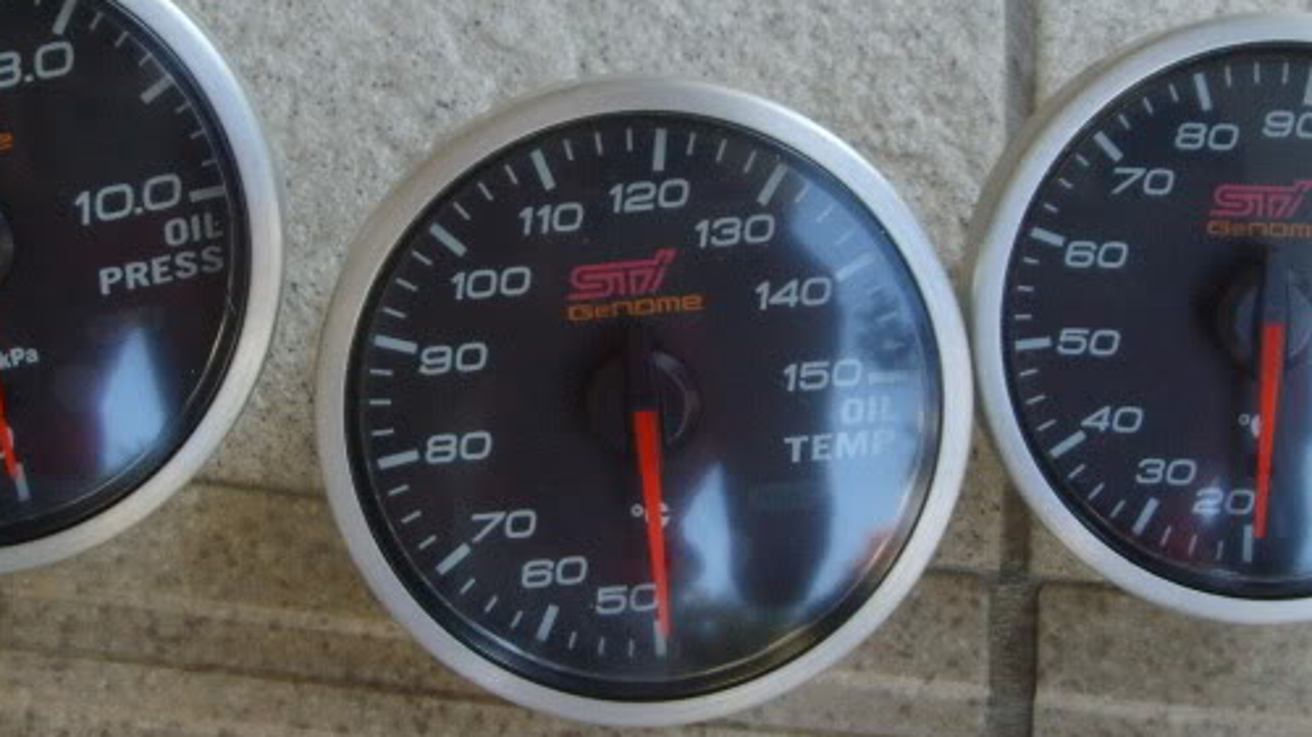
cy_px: 338
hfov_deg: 31.0
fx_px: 2365
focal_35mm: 68
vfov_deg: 17.7
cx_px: 601
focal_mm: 6.6
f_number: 3.5
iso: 152
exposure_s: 1/90
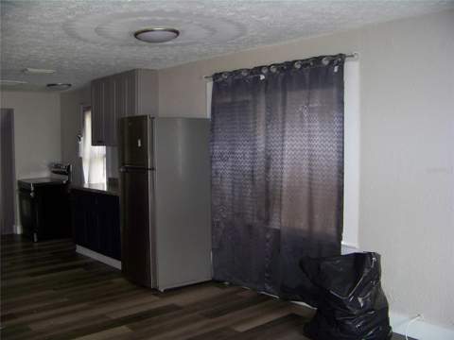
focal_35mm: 36
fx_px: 472
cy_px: 170
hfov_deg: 51.4
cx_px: 227
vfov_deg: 39.7
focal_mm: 5.85
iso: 200
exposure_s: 1/30
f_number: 2.8
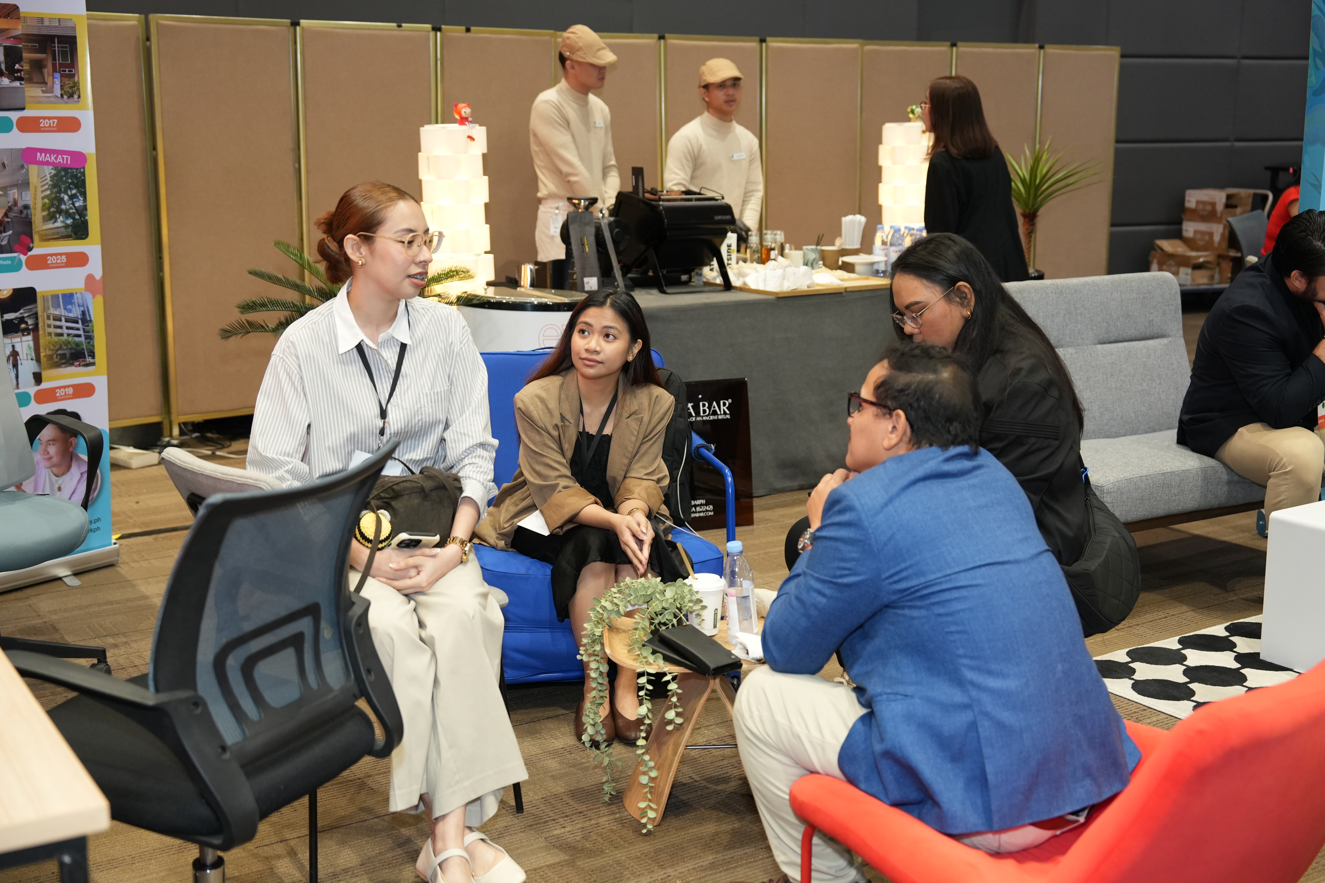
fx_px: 1583
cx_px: 662
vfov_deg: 31.2
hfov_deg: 45.4
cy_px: 442
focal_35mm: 43
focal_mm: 43
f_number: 3.2
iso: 2000
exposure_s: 1/125
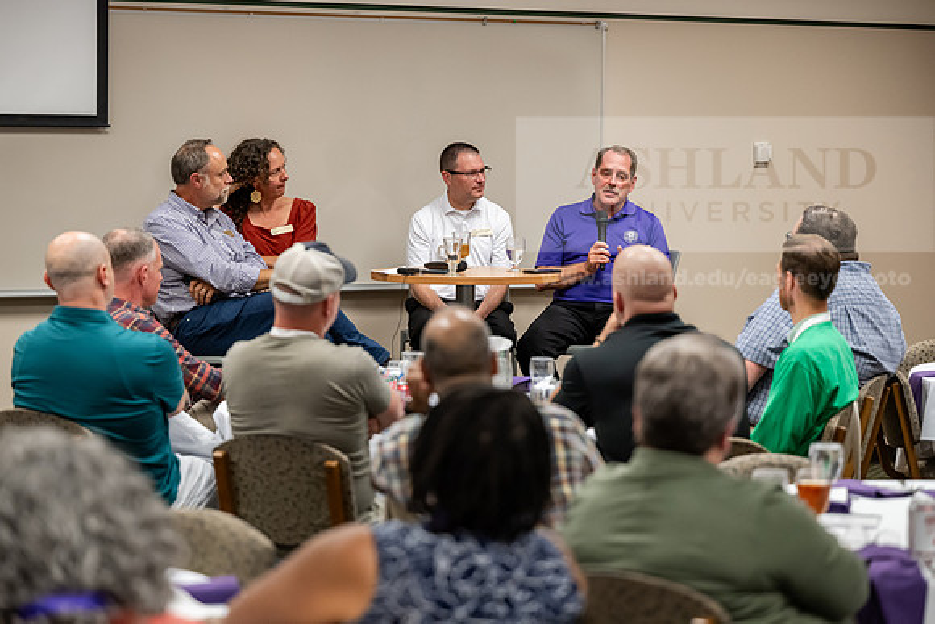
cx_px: 468
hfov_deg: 20.2
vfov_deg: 13.6
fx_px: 2624
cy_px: 312
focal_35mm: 101
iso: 2000
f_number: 2.8
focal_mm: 101
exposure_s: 1/200
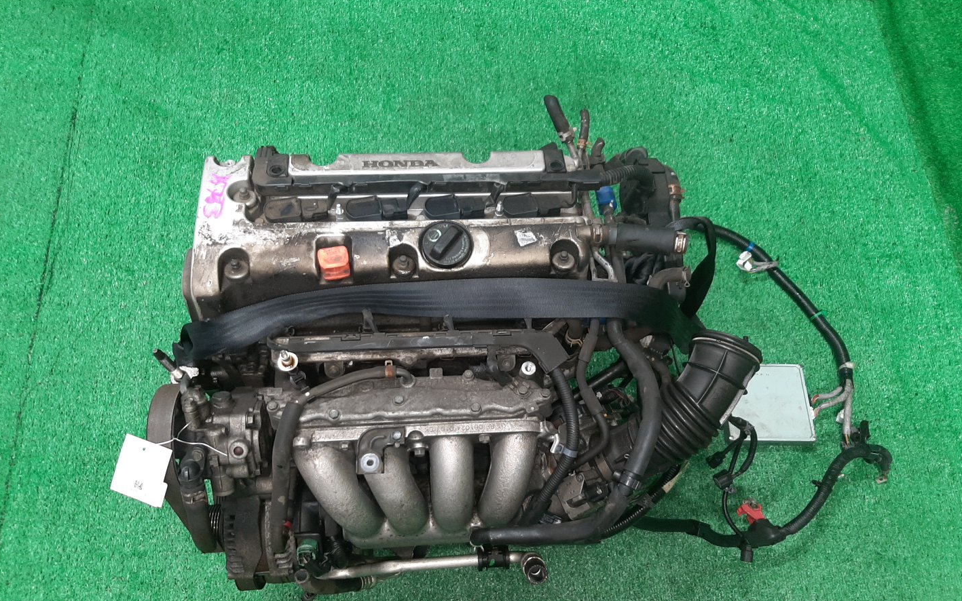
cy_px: 352
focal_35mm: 28
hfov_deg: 66.5
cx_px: 486
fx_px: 734
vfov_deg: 44.4
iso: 150
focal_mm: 3.93
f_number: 1.7
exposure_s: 1/50
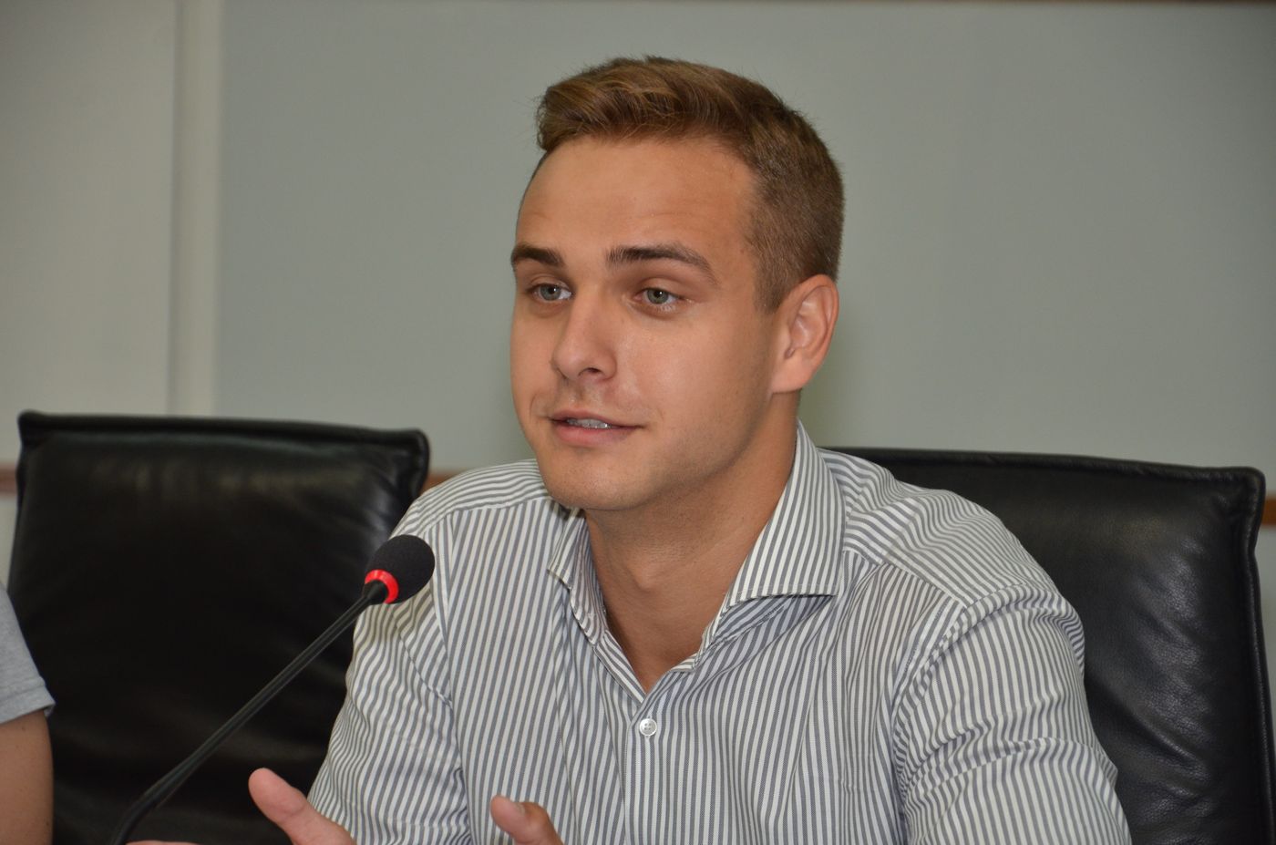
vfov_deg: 8.7
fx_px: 5570
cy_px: 422
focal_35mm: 158
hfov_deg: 13.1
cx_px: 638
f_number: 5.6
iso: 500
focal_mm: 105
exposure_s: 1/250
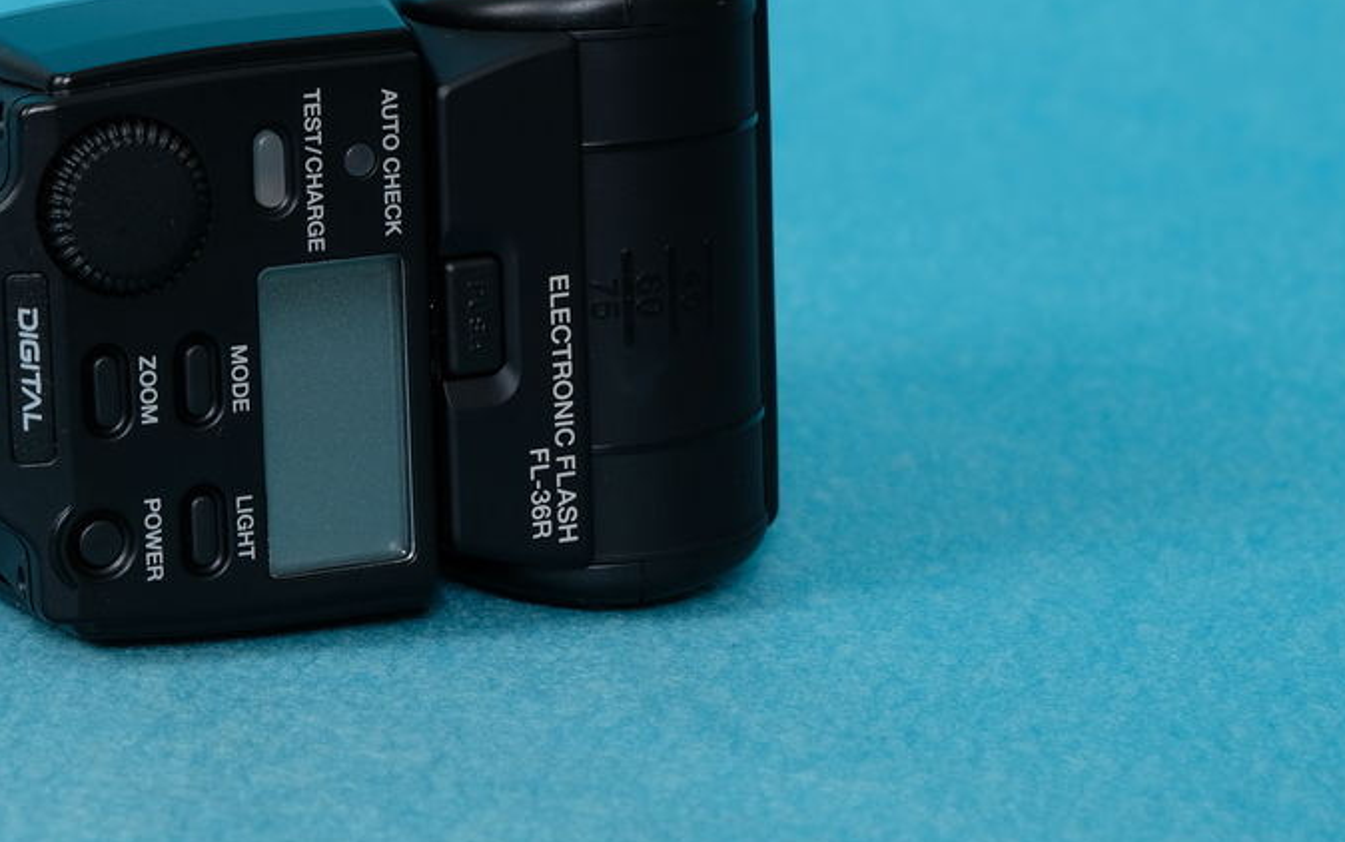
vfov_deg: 9.6
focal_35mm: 136
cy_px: 279
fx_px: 4988
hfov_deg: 15.3
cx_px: 397
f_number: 9
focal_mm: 50
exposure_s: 1/100
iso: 200
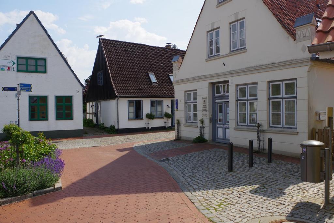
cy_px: 112
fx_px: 278
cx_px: 167
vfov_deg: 43.6
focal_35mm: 30
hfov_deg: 61.9
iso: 200
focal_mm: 20
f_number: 13
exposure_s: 1/160
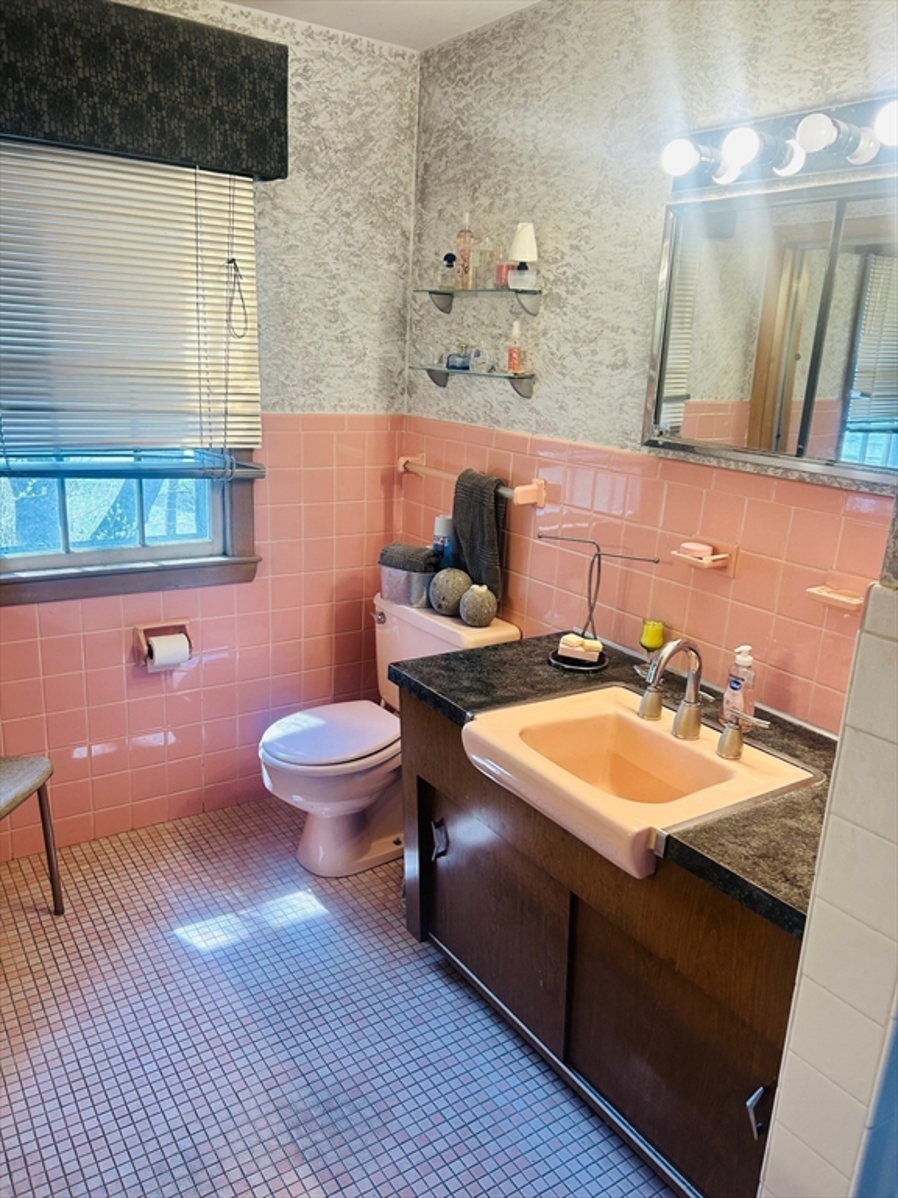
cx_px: 449
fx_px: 899
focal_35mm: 26
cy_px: 599
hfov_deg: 53.1
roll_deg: -2.7
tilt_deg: -14.8
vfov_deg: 67.3
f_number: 1.5
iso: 80
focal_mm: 5.7
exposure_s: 1/120
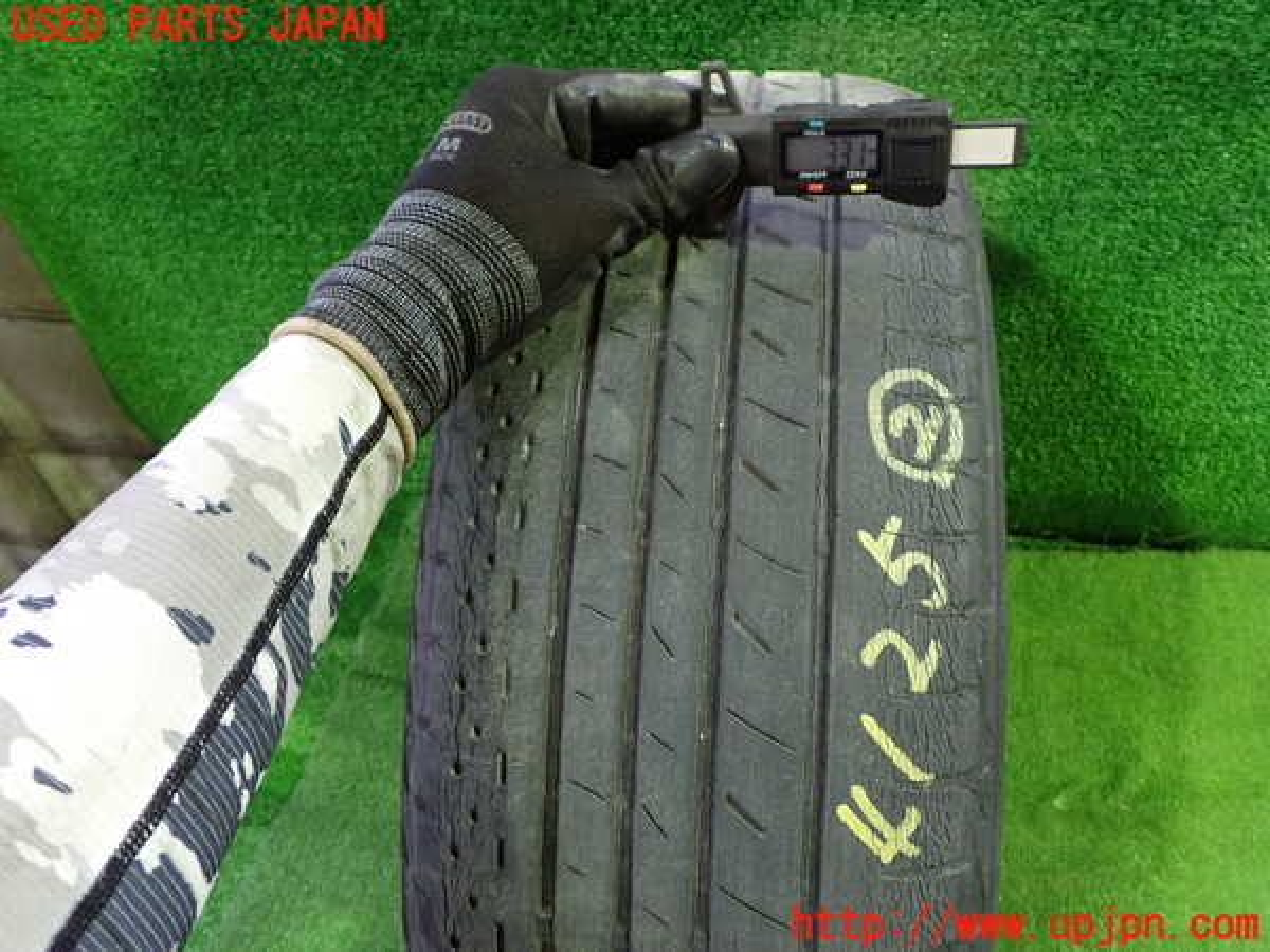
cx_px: 635
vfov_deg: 46.8
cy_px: 476
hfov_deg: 60.0
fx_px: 1101
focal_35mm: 30
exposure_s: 1/25
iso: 800
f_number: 3.2
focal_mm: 5.4
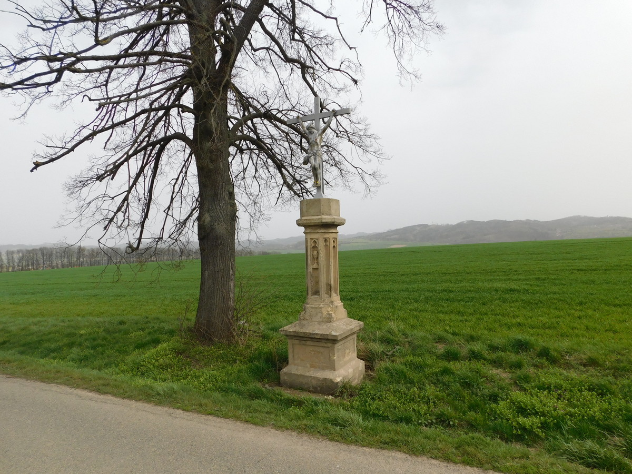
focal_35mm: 23
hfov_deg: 73.9
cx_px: 316
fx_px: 420
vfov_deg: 58.9
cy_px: 237
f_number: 6
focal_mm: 4
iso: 125
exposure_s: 1/400
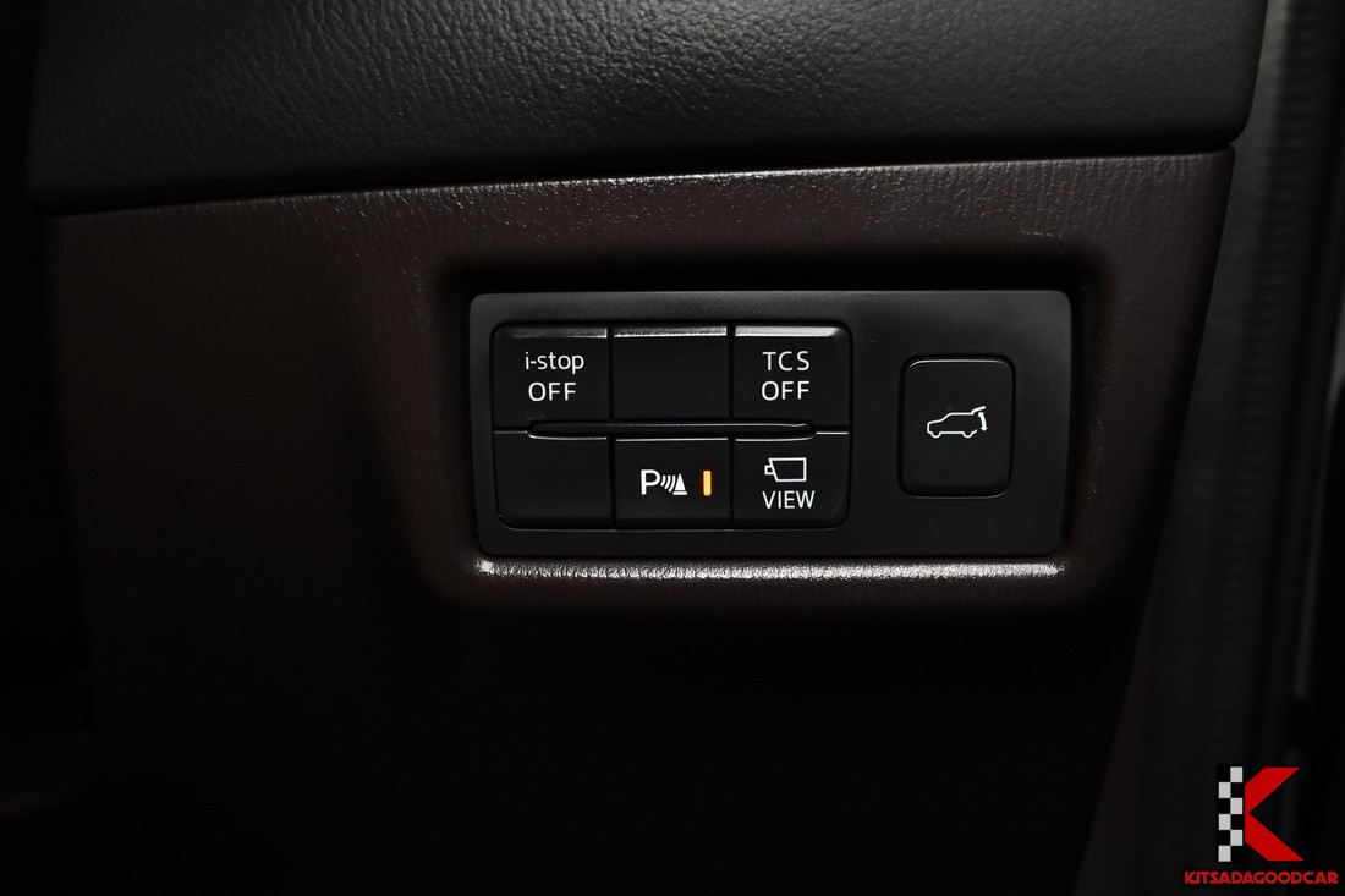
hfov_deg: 51.9
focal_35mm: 37
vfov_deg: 35.9
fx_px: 1382
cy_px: 448
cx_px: 672
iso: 800
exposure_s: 1/30
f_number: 5.6
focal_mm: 25
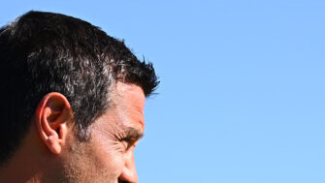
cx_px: 241
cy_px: 290
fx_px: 3726
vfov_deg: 2.8
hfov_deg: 5.0
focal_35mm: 432
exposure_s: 1/4000
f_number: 1.8
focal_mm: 135
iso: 125
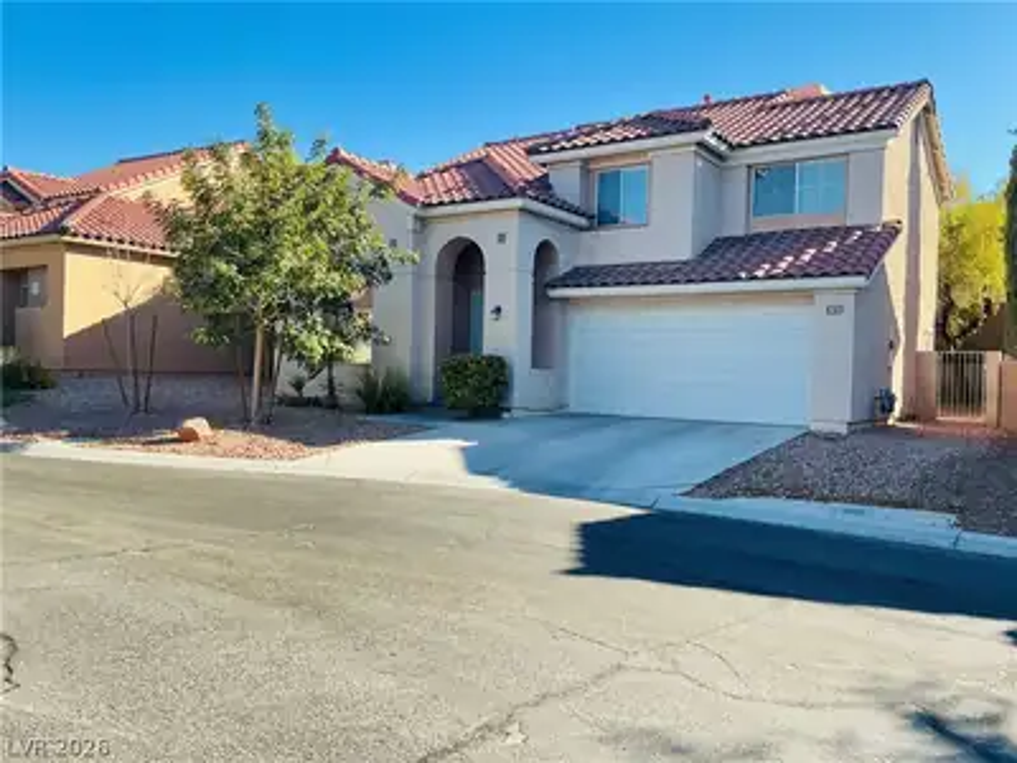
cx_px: 508
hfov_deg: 61.7
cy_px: 382
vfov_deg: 48.2
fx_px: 852
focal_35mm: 29
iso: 25
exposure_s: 1/389
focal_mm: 3
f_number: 1.8
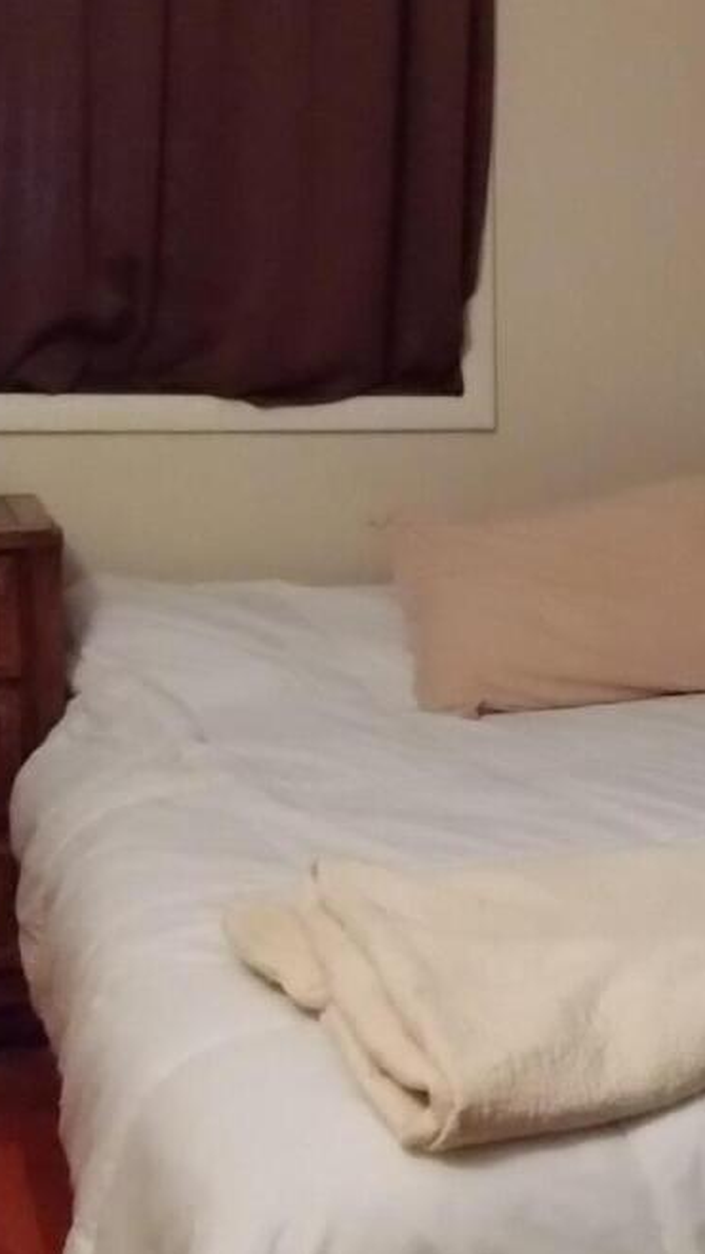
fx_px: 1762
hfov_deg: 20.6
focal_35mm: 53
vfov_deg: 39.1
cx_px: 916
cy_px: 549
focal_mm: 1.66
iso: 1600
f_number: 2.2
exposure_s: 1/29.8
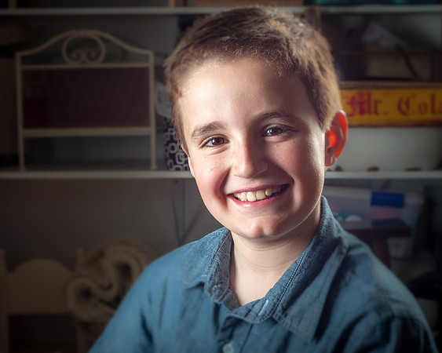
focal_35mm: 91
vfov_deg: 16.9
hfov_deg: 21.0
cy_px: 175
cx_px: 246
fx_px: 1190
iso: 400
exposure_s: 1/200
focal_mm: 50
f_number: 11
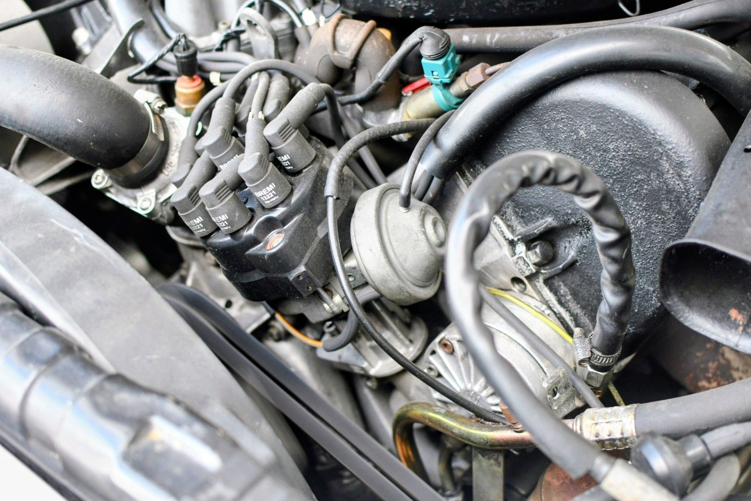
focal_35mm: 52
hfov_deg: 38.2
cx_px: 376
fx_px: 1085
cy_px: 250
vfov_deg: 26.0
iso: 800
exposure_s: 1/200
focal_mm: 35
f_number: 2.8
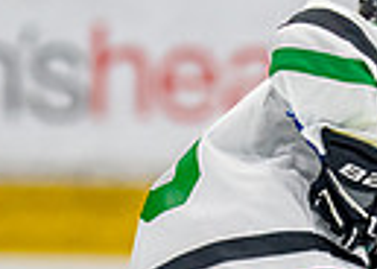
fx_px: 11729
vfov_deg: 1.3
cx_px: 220
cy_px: 423
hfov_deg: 1.8
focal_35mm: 1096
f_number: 2.8
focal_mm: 170
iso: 1000
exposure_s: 1/1250
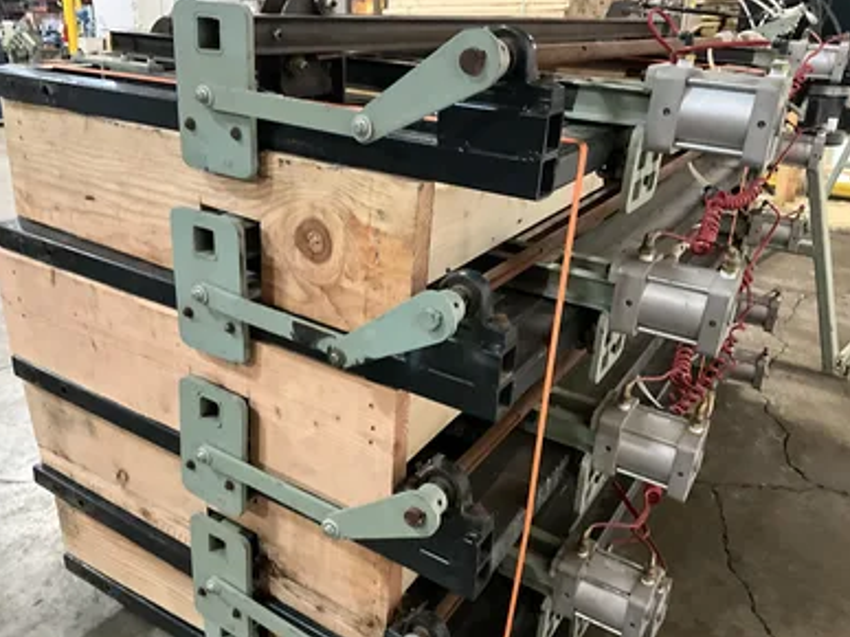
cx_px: 420
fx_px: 736
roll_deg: -2.2
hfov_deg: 60.0
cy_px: 310
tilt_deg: -20.8
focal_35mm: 30
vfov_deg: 46.8
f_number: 1.8
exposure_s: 1/30
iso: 500
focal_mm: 3
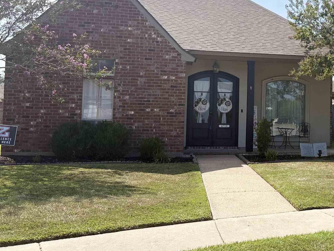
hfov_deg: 38.0
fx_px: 463
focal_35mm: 48
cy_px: 89
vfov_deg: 30.1
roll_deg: -0.3
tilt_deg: +4.0
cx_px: 272
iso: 50
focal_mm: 5.96
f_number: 1.6
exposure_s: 1/4608
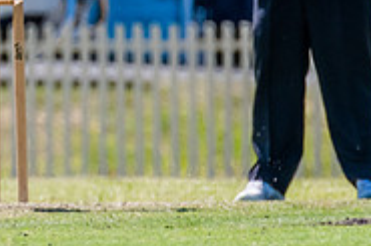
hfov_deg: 0.8
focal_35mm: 2566
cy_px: -30
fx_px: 26420
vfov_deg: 0.5
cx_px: -78
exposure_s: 1/2000
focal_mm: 600
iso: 640
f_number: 6.3
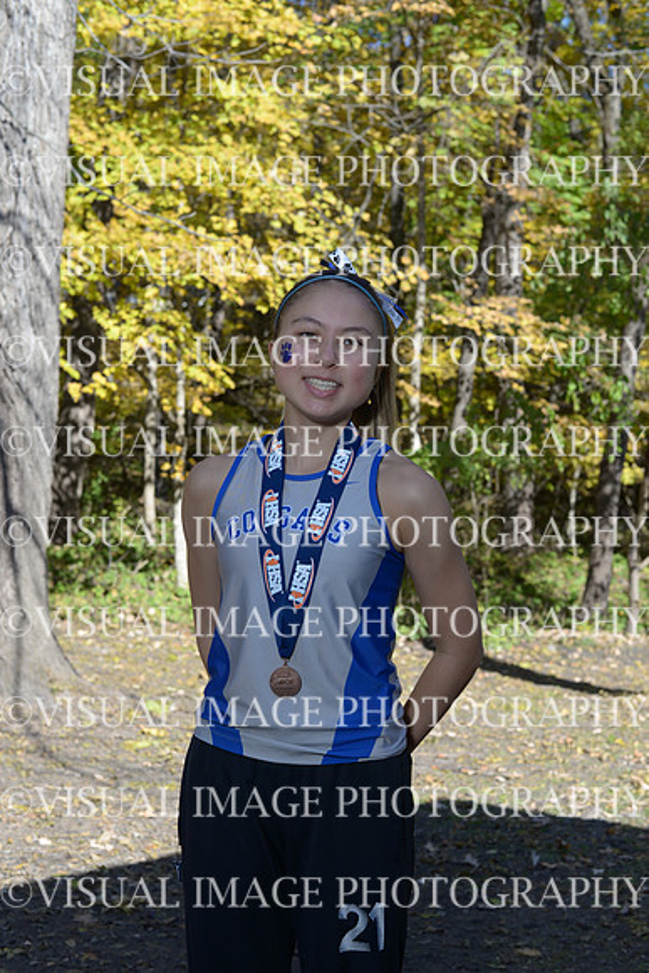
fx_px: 1351
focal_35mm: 50
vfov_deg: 39.6
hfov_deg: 27.0
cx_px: 324
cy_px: 486
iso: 125
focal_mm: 50
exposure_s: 1/200
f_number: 6.3
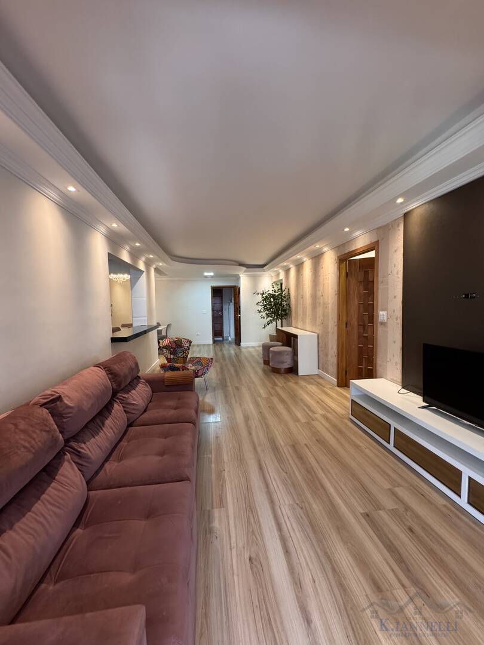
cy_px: 322
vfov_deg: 102.1
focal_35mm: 14
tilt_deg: -4.0
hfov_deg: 85.7
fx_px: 261
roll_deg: +2.0
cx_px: 242
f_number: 2.2
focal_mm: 2.22
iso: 320
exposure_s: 1/81
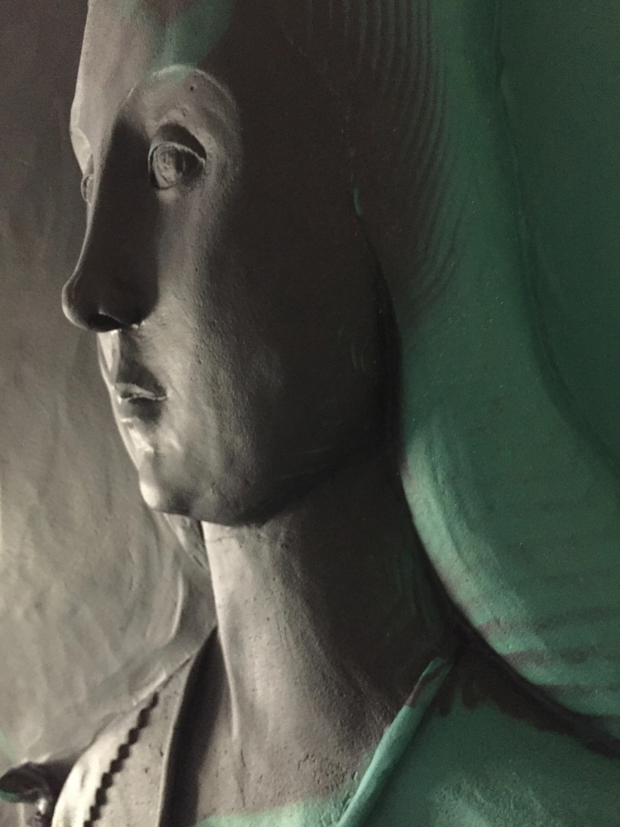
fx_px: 692
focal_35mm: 29
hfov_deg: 48.2
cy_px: 414
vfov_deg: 61.7
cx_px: 310
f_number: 2.2
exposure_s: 1/17
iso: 800
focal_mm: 4.15
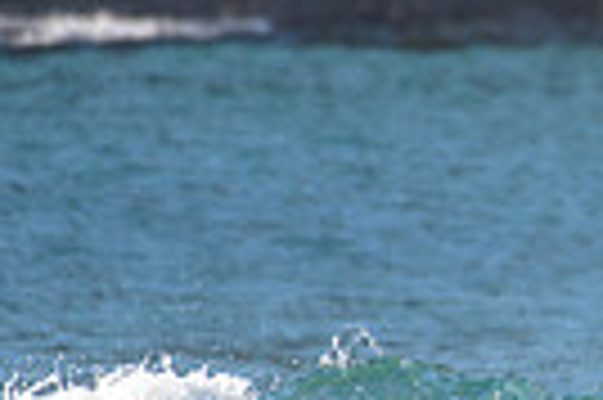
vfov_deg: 0.5
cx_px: 861
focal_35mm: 2656
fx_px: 44434
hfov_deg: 0.8
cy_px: 217
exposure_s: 1/2000
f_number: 5.6
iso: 280
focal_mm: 500
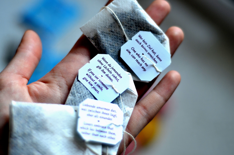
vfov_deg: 18.1
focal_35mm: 75
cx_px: 117
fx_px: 486
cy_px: 78
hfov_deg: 27.0
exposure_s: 1/160
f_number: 2
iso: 400
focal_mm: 50
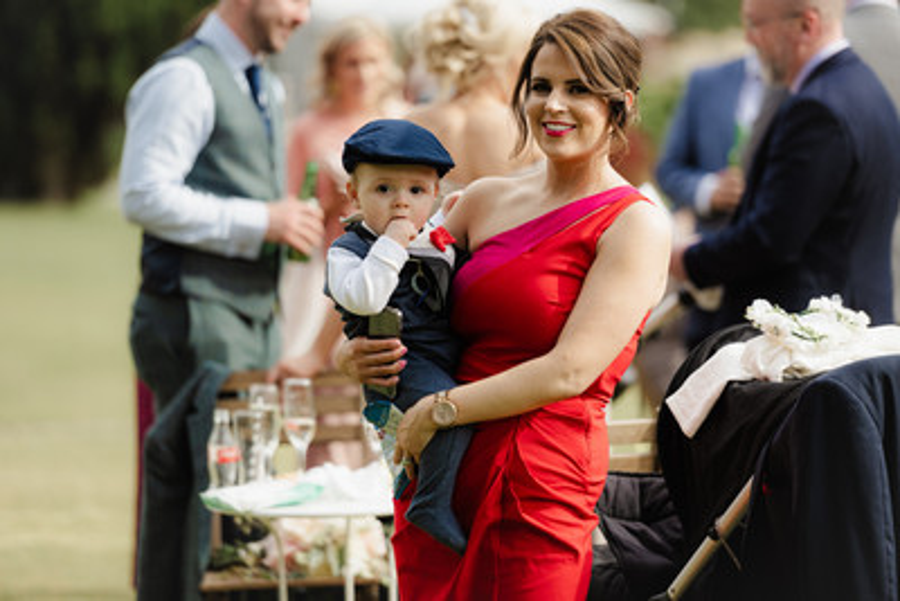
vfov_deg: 7.0
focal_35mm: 195
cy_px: 300
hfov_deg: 10.5
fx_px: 4876
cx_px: 450
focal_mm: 195
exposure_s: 1/640
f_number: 2.8
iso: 80
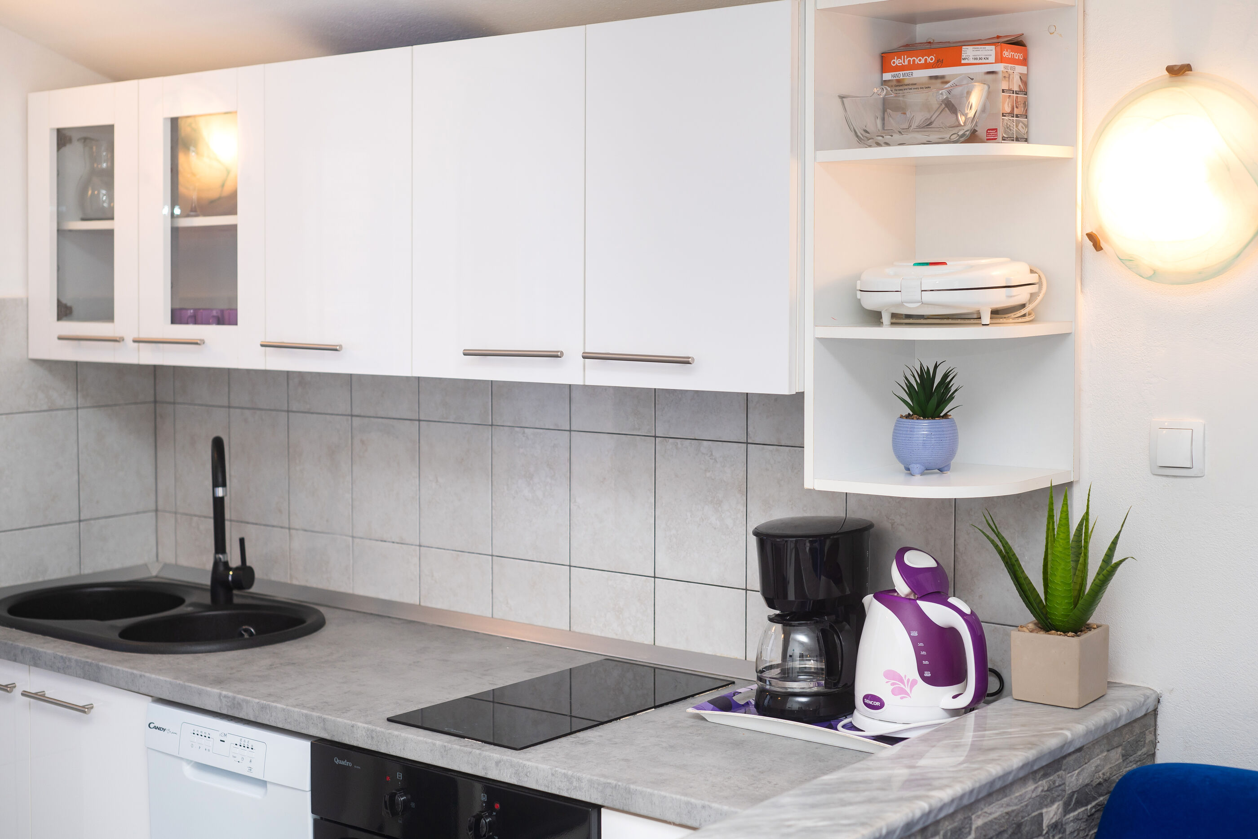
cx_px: 629
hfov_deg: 39.6
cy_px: 420
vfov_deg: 27.0
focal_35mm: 50
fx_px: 1747
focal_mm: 50
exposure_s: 1/200
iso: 200
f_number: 3.2
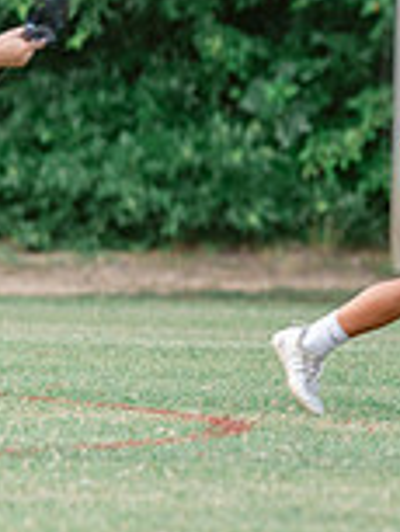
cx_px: 878
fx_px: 15832
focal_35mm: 1029
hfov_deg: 1.4
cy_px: 119
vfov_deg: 1.9
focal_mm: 200
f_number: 2.8
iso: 250
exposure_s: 1/200
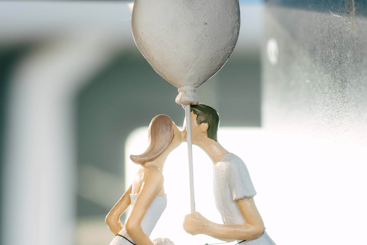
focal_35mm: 157
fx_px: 1600
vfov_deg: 8.7
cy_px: 122
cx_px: 184
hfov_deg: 13.1
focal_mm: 105
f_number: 4
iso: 1000
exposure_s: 1/125
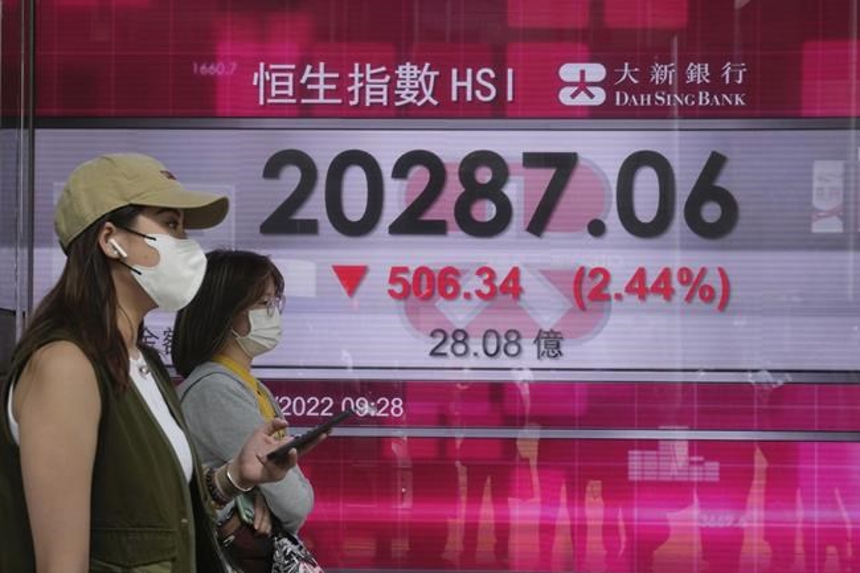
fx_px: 860
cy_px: 286
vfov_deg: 36.9
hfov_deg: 53.1
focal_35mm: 36
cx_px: 430
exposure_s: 1/400
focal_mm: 36
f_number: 5.6
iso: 1250
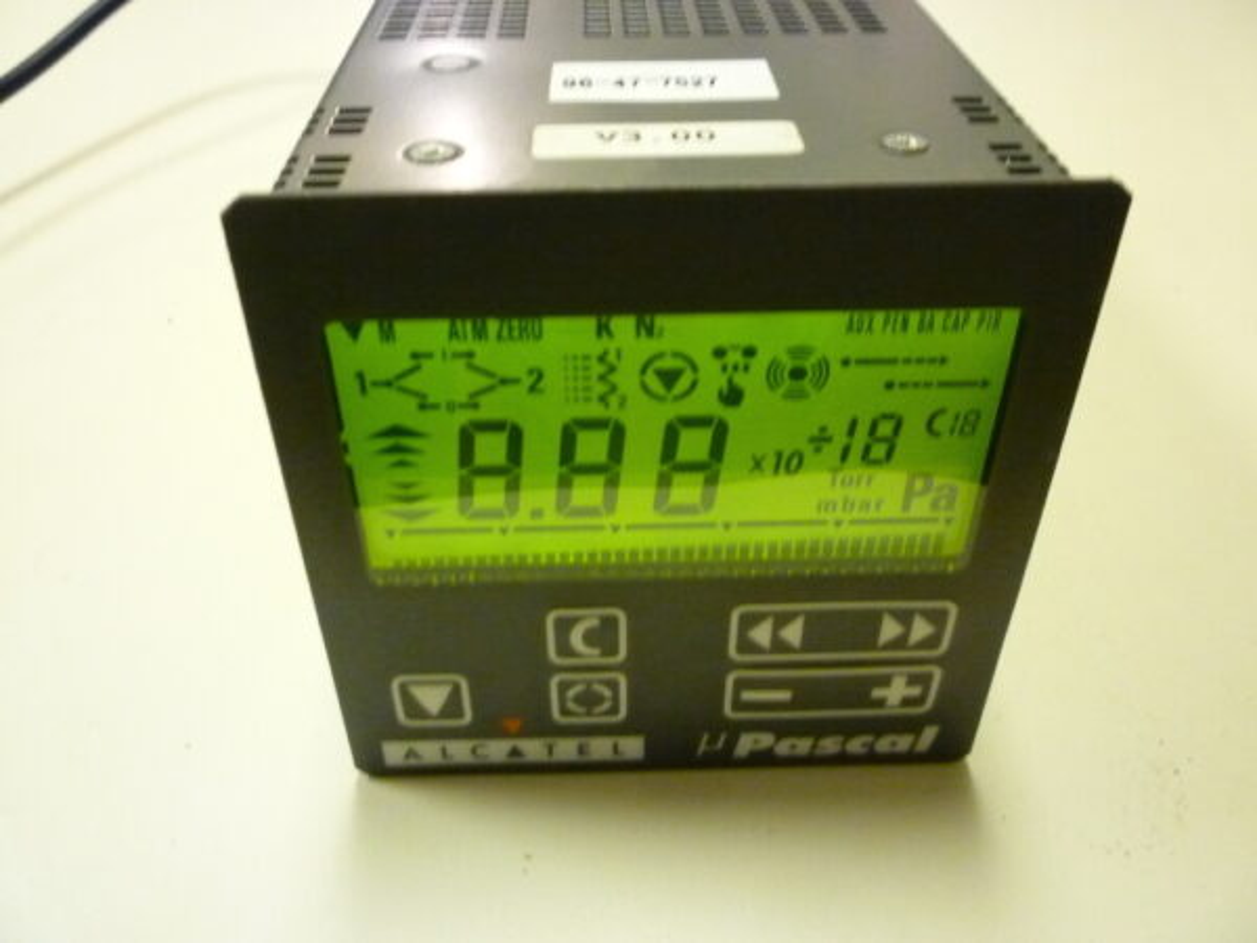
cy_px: 472
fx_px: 1053
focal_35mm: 29
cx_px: 628
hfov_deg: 61.7
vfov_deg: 48.2
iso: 800
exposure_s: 1/30
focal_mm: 5.2
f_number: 3.3
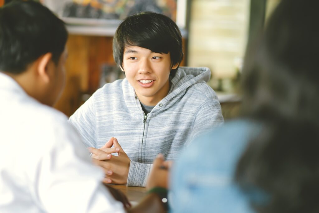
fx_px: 753
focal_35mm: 85
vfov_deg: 16.1
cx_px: 160
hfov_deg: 23.9
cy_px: 106
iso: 250
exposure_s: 1/100
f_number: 2
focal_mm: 85
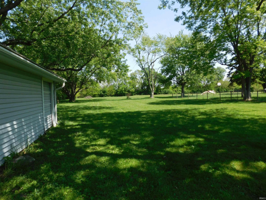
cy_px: 100
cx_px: 133
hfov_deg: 73.9
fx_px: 177
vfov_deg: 58.9
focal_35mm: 23
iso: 125
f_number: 3
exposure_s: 1/800
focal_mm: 4
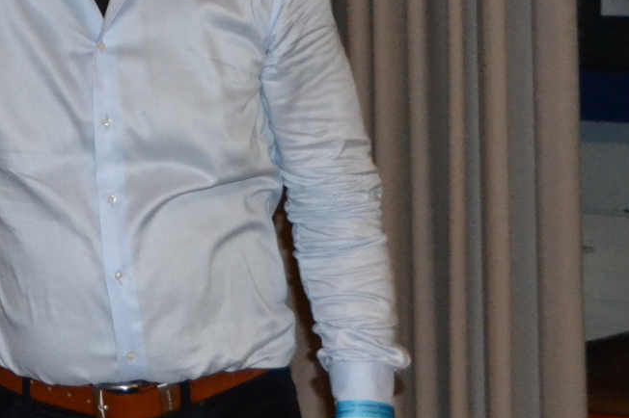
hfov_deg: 14.9
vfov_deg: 10.3
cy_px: 36
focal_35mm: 132
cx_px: -171
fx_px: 2305
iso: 3200
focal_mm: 28
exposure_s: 1/60
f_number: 4.5
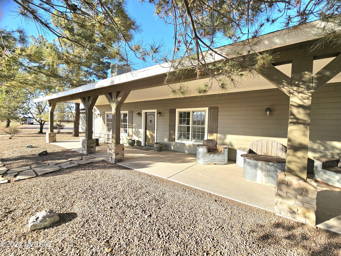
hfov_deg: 106.2
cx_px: 170
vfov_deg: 89.9
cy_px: 128
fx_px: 128
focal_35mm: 13
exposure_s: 1/909
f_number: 2.2
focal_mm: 2.2
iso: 50
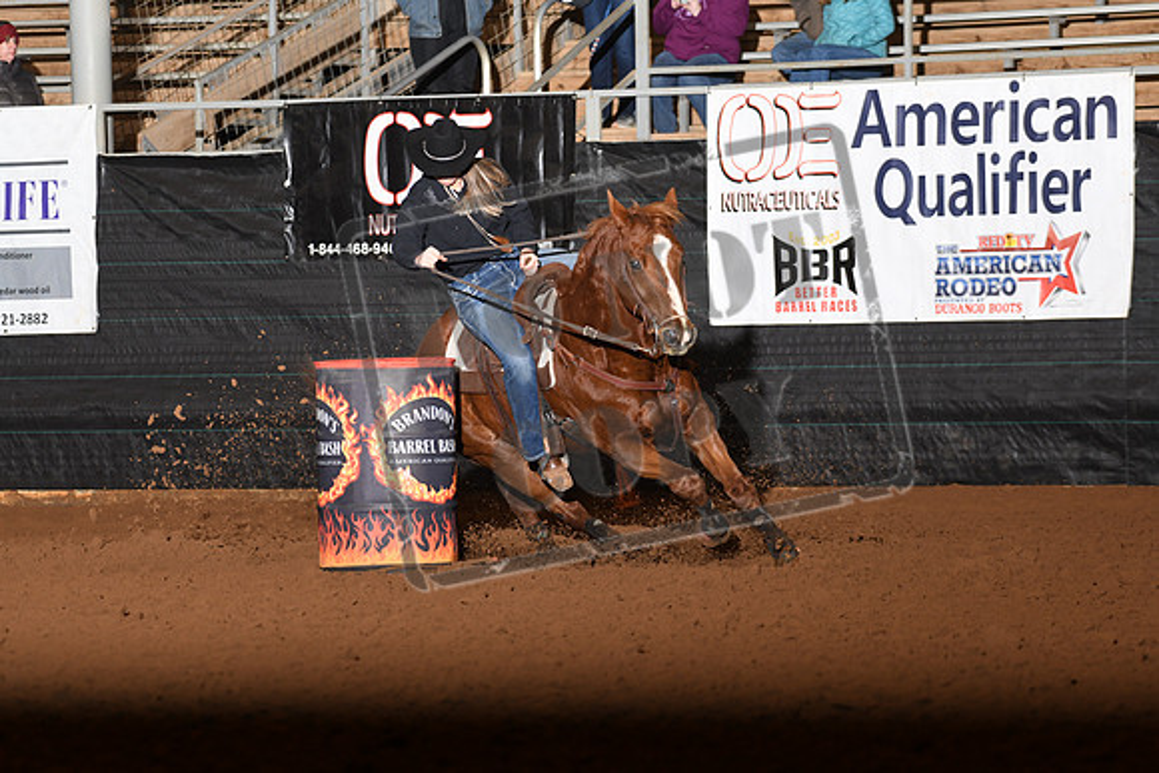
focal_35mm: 220
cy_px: 386
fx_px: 7084
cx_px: 580
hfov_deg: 9.4
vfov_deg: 6.2
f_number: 5.6
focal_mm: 220
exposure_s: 1/250
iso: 1000
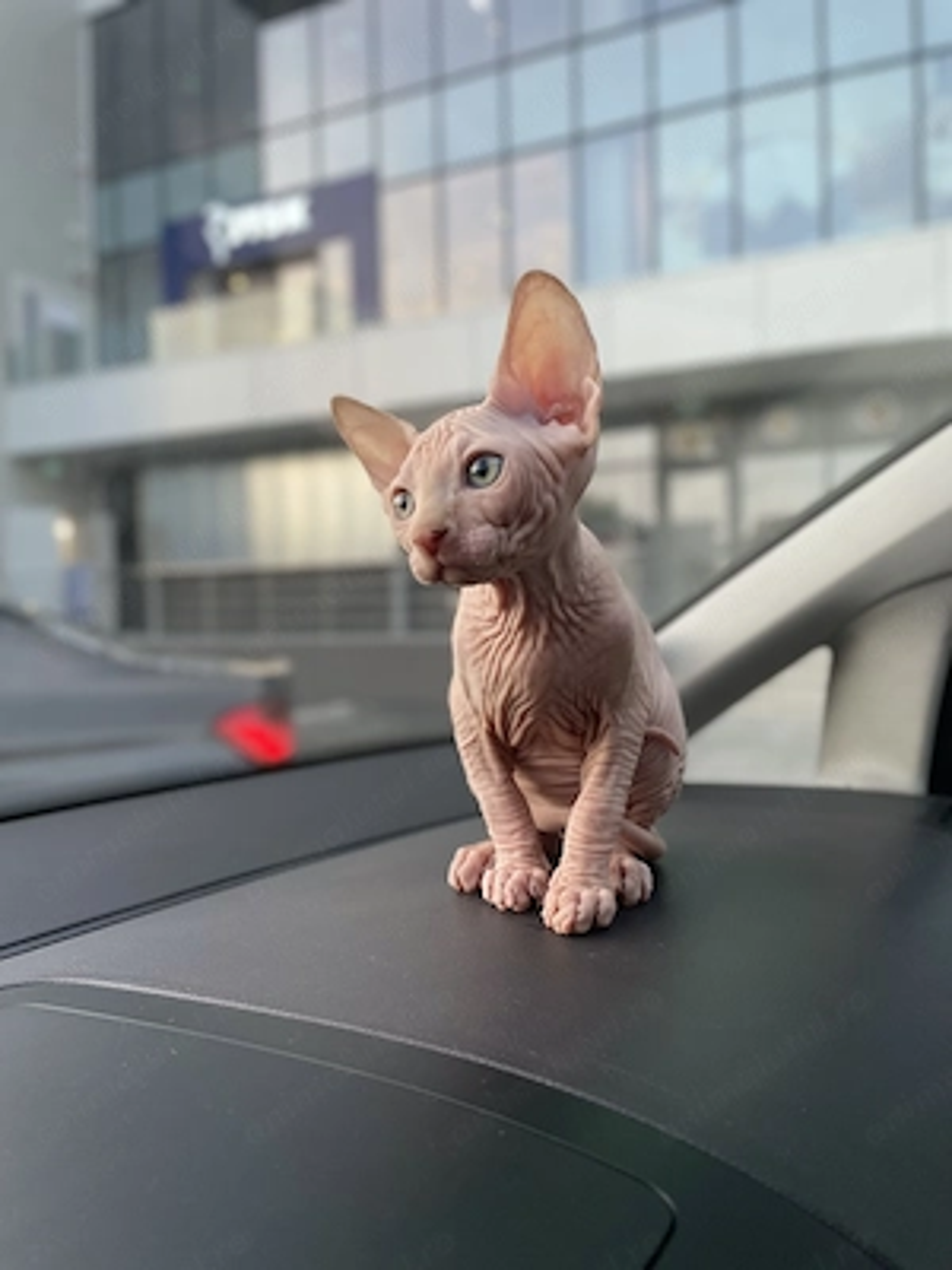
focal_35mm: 26
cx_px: 476
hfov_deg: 53.1
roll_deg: +1.2
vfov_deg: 67.3
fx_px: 953
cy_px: 635
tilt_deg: -0.4
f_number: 1.6
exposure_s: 1/121
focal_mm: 4.2
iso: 100
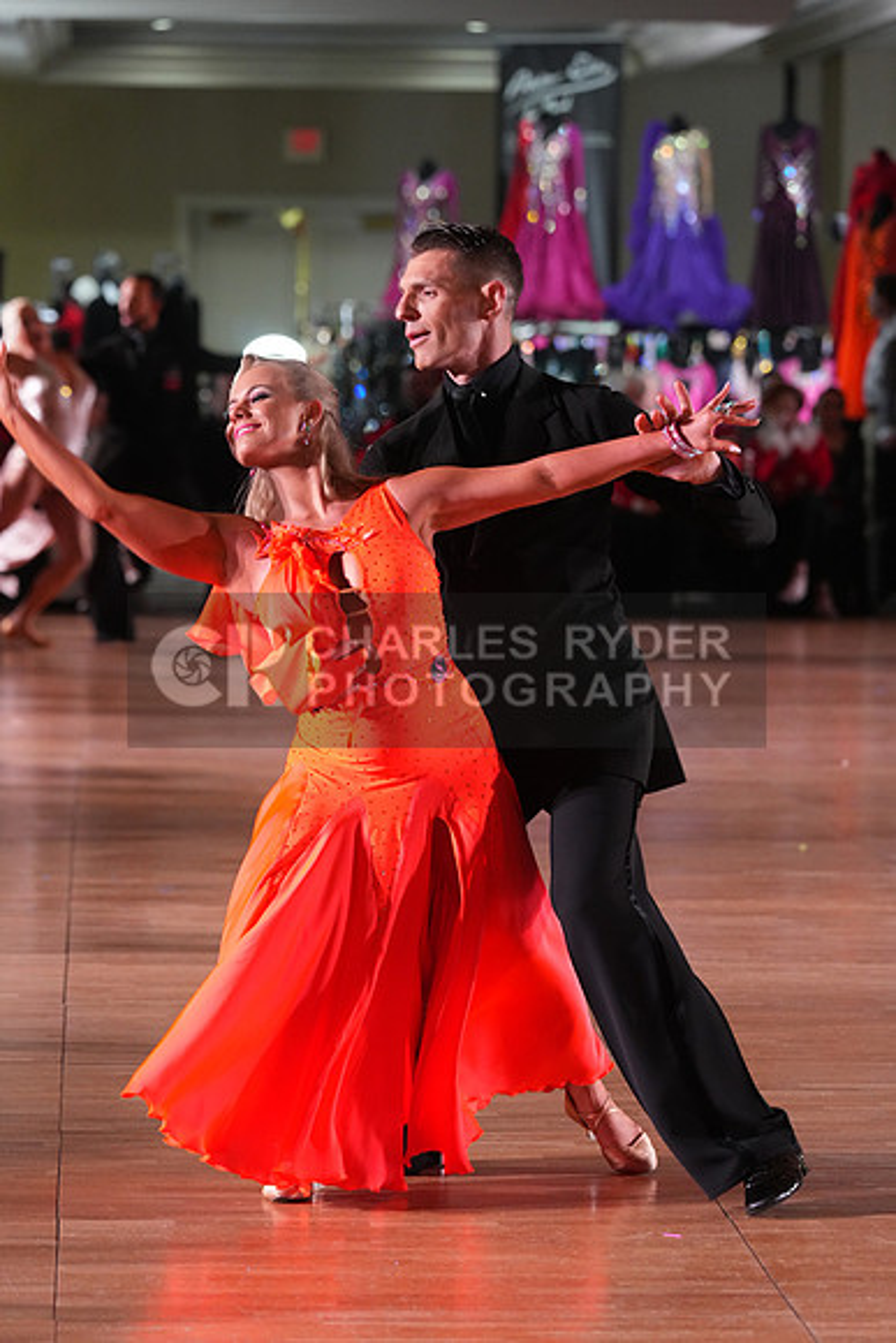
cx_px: 448
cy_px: 672
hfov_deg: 8.0
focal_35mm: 172
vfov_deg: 11.9
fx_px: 6417
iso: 4000
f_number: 5
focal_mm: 172
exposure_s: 1/200
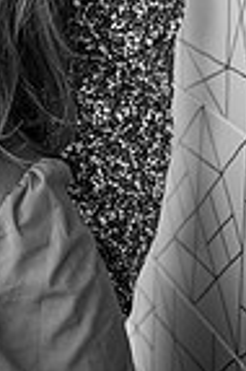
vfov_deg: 18.0
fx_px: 1130
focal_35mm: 110
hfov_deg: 12.0
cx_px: -83
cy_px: -29
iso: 640
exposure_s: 1/800
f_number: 2.5
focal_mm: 35
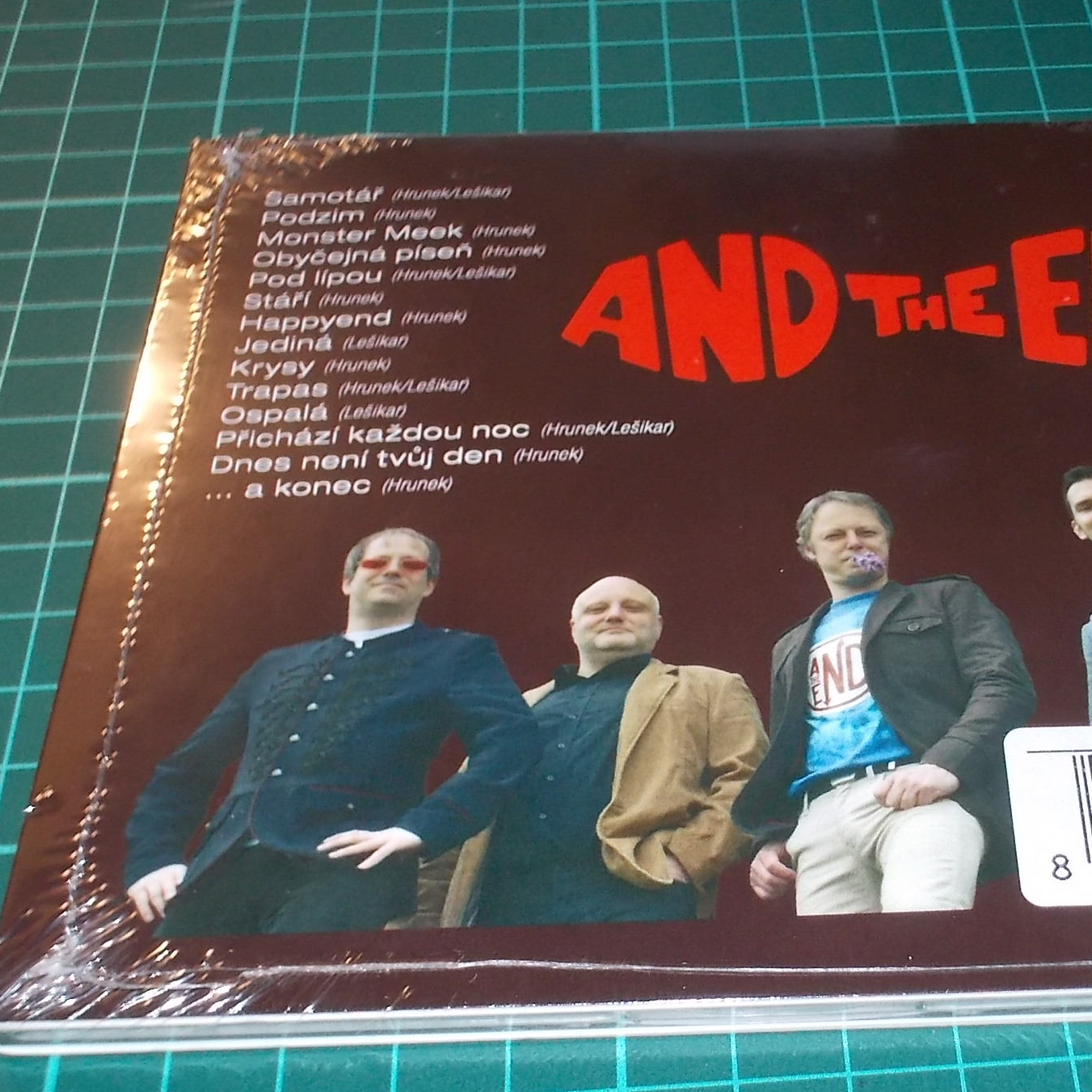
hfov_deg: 30.6
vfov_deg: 31.0
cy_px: 622
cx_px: 823
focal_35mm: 55
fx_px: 1963
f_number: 3.7
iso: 200
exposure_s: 1/30
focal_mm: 5.2
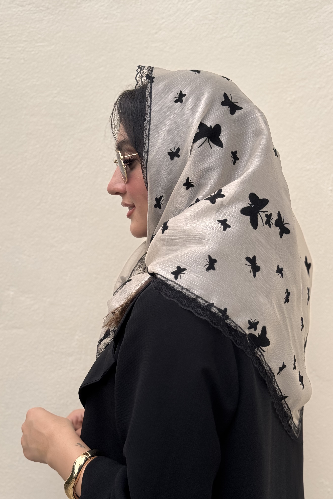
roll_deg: -1.2
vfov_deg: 39.6
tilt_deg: -6.4
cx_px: 182
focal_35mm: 50
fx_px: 694
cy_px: 250
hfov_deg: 27.0
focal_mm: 6.76
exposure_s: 1/402
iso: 64
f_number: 1.78
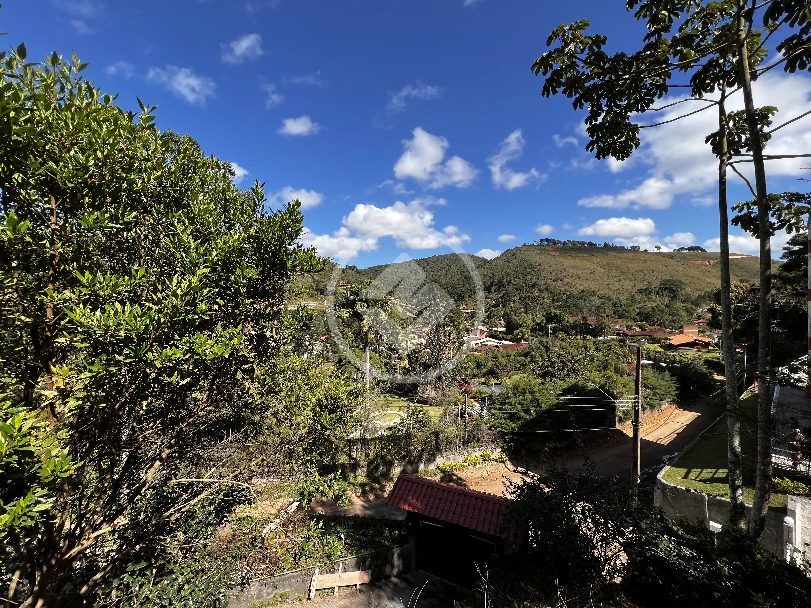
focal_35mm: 13
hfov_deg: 106.2
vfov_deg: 89.9
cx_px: 406
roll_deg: +1.1
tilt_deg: -1.9
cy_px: 304
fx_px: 305
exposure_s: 1/1220
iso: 32
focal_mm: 1.57
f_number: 1.8
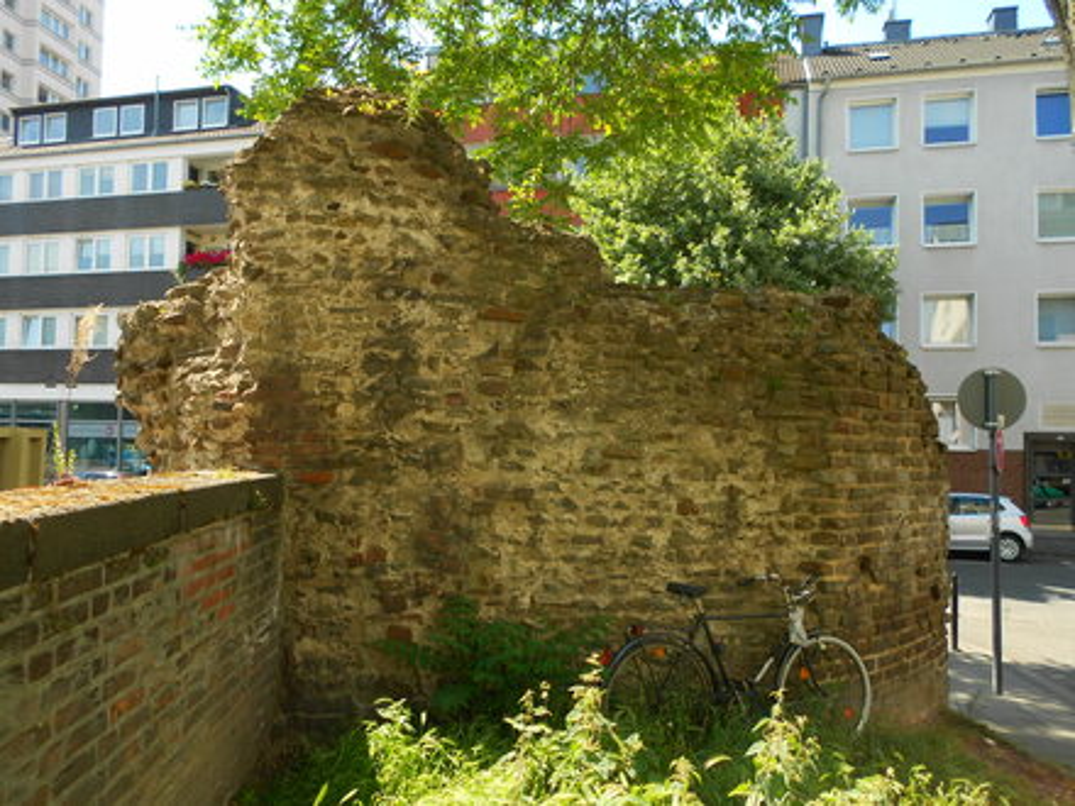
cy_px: 403
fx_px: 807
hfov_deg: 67.3
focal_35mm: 26
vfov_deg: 53.1
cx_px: 538
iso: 80
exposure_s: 1/250
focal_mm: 4.6
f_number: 3.2
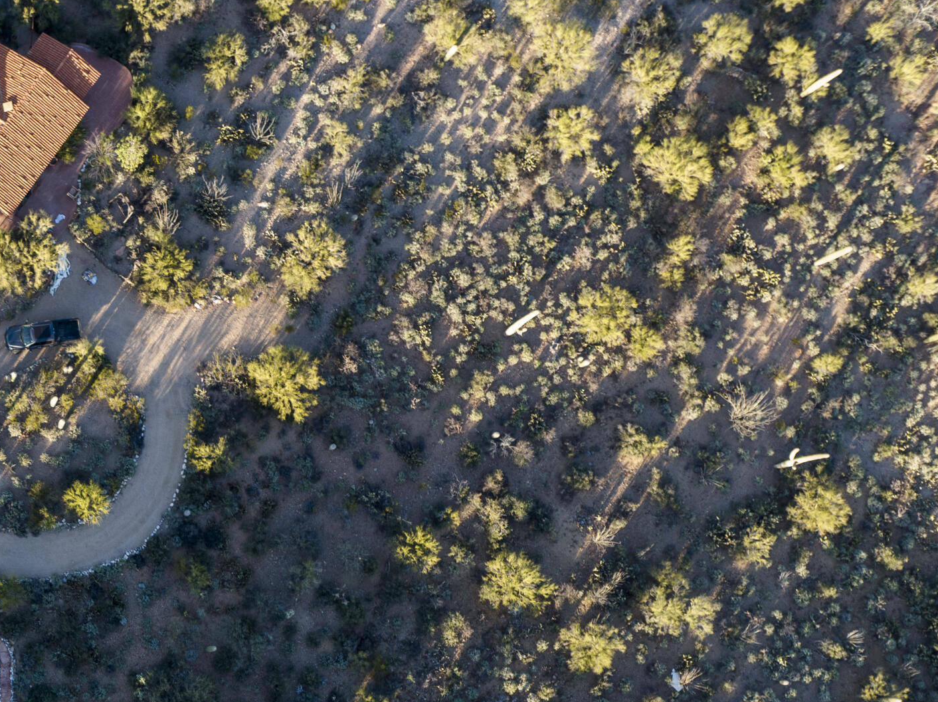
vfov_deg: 27.0
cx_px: -53
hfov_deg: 33.5
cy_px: 698
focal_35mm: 51
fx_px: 1381
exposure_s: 1/200
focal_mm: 12.29
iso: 150
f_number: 2.8
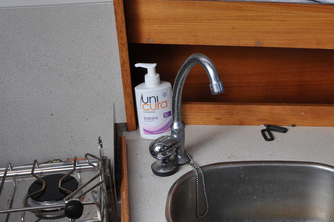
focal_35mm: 58
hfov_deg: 33.5
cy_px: 147
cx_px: 268
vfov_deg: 23.2
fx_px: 537
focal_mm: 22
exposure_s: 1/60
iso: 200
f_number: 8
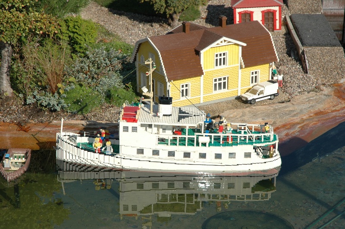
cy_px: 114
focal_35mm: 105
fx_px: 1005
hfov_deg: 19.5
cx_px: 172
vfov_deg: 13.0
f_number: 7.1
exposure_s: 1/500
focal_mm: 70
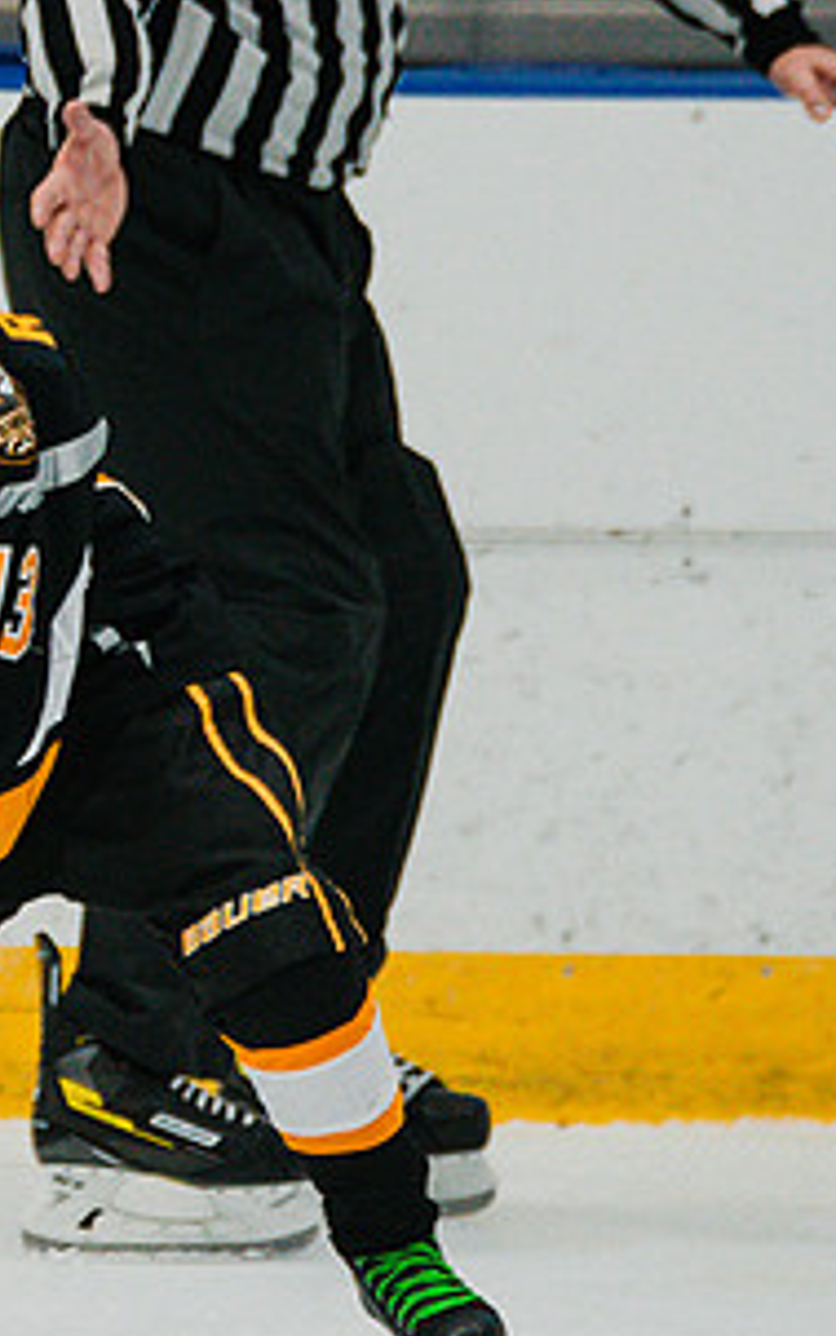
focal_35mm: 725
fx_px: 26404
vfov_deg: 2.9
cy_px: 559
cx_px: -327
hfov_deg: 1.8
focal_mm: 247
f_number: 3.2
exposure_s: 1/1600
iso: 3200
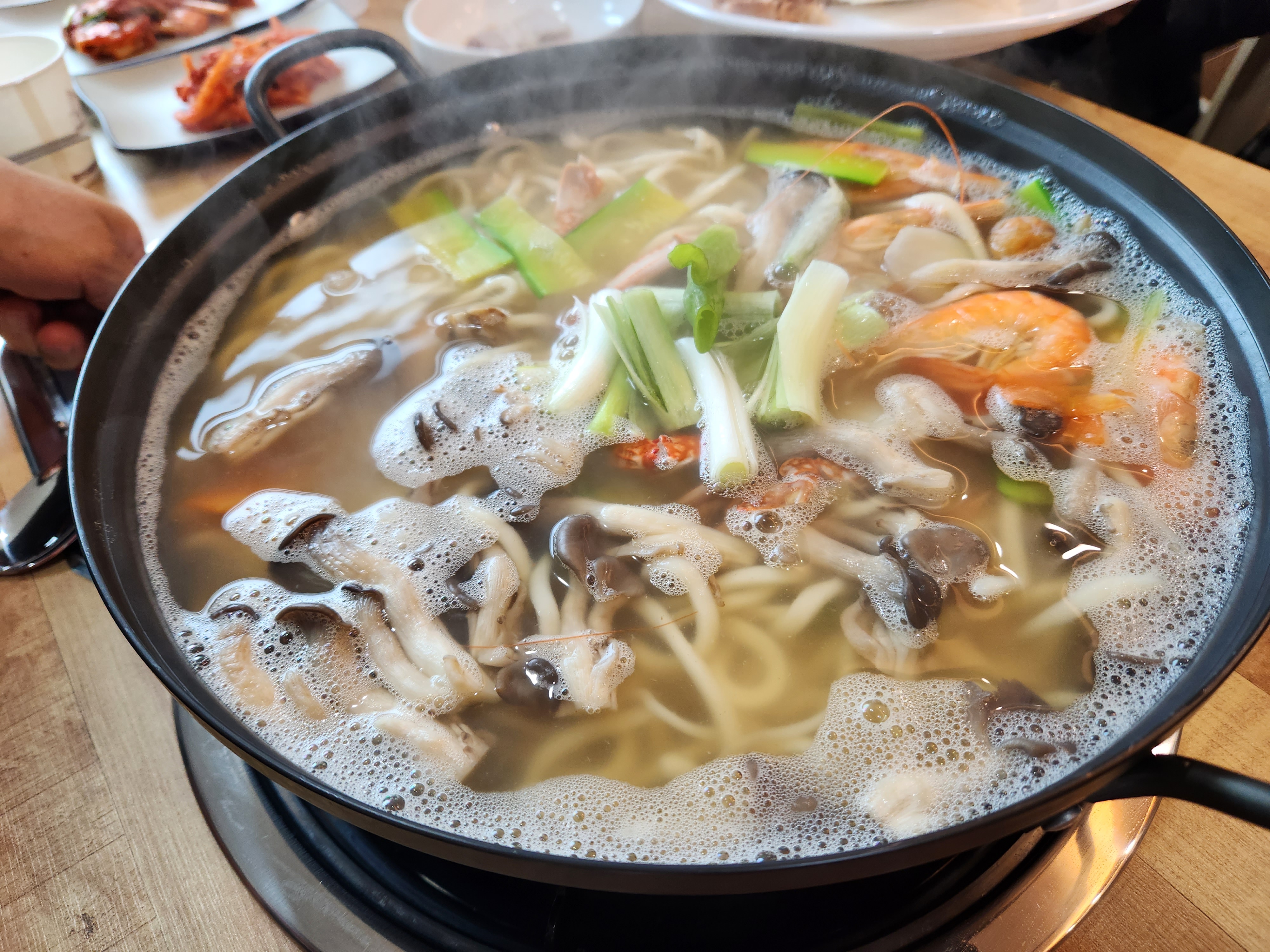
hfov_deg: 73.9
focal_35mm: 23
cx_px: 635
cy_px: 476
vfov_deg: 58.9
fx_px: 844
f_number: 1.8
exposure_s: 1/180
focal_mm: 5.4
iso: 160
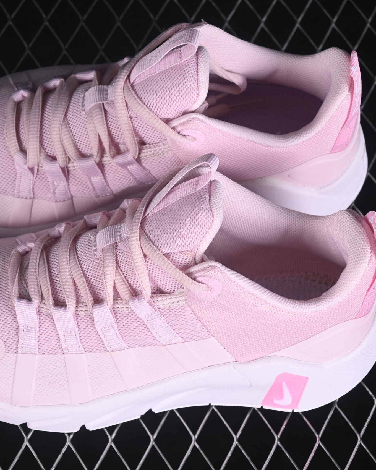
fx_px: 1474
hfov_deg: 14.5
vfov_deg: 18.1
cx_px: 145
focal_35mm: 106
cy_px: 234
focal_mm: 50
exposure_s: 1/80
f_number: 7.1
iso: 160
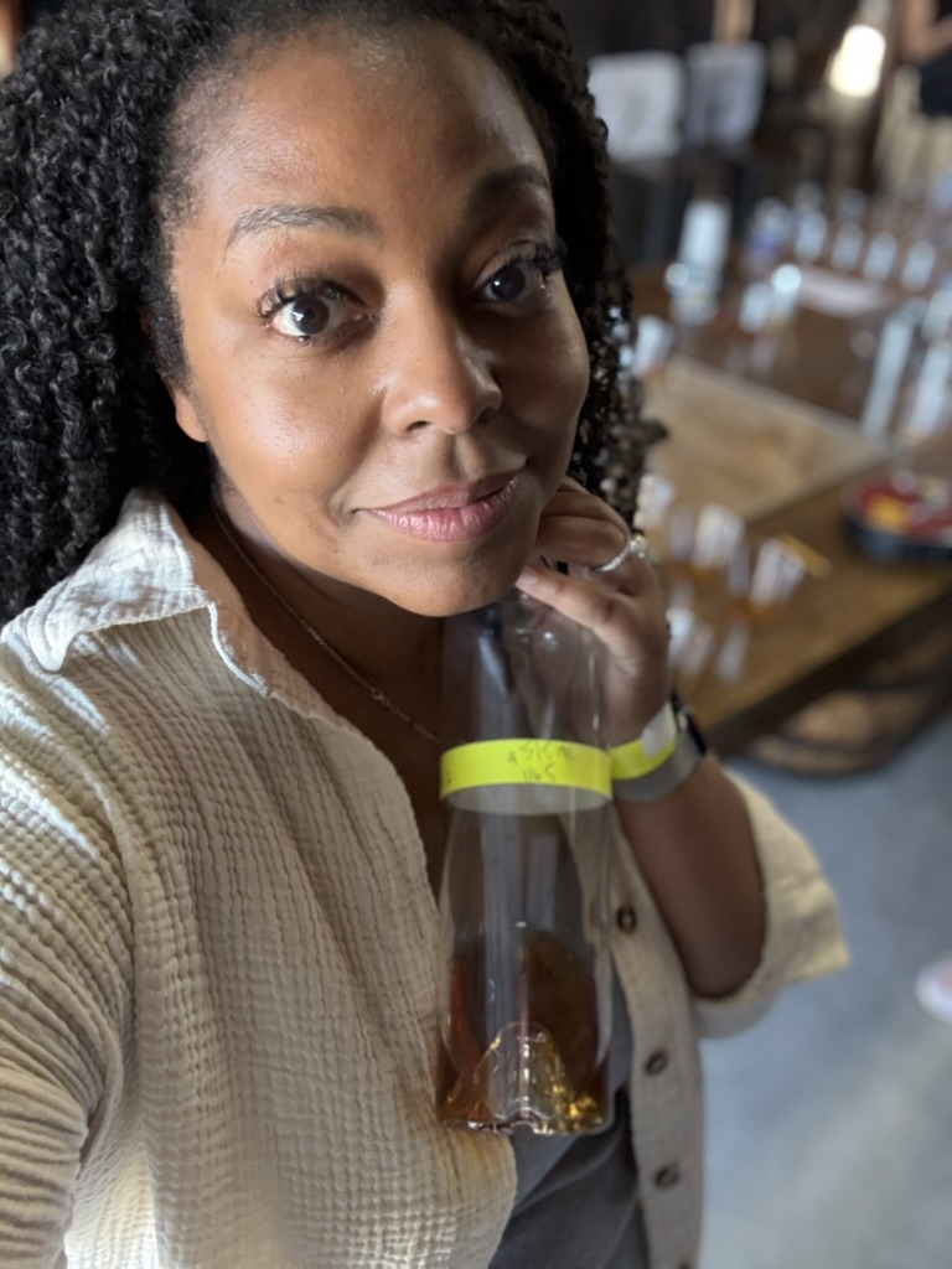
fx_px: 1100
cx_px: 476
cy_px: 634
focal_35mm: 30
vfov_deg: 60.0
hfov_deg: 46.8
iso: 200
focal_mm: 2.69
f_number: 1.9
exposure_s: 1/60
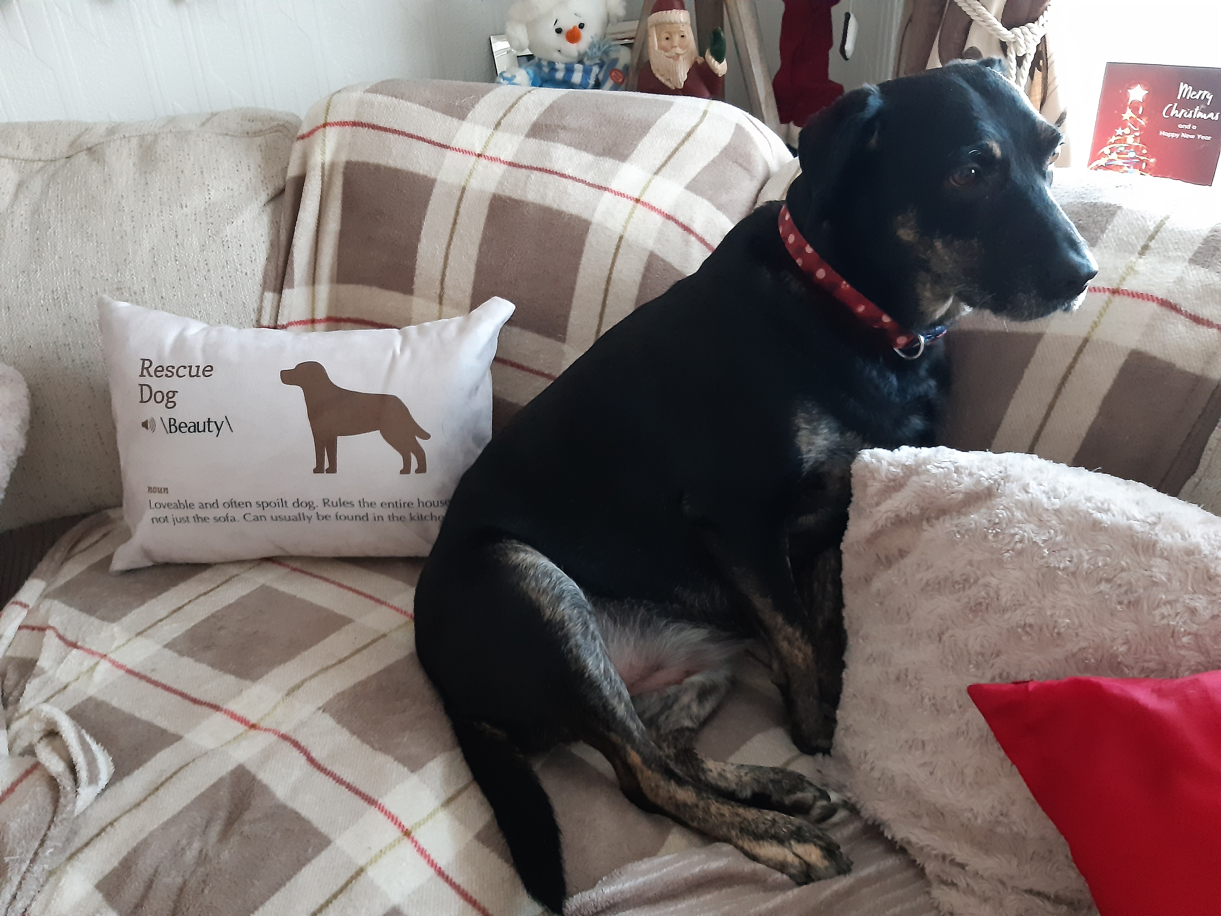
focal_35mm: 26
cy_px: 458
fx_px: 917
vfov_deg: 53.1
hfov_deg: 67.3
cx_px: 610
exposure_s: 1/25
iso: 500
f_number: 1.7
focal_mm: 3.92
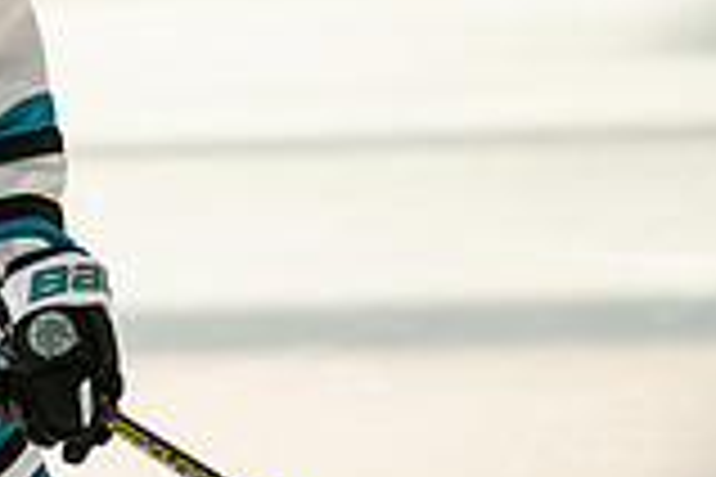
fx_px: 13523
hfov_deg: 3.0
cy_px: 187
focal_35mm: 680
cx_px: -176
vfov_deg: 2.0
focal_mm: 186
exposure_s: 1/6400
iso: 1600
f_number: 2.8
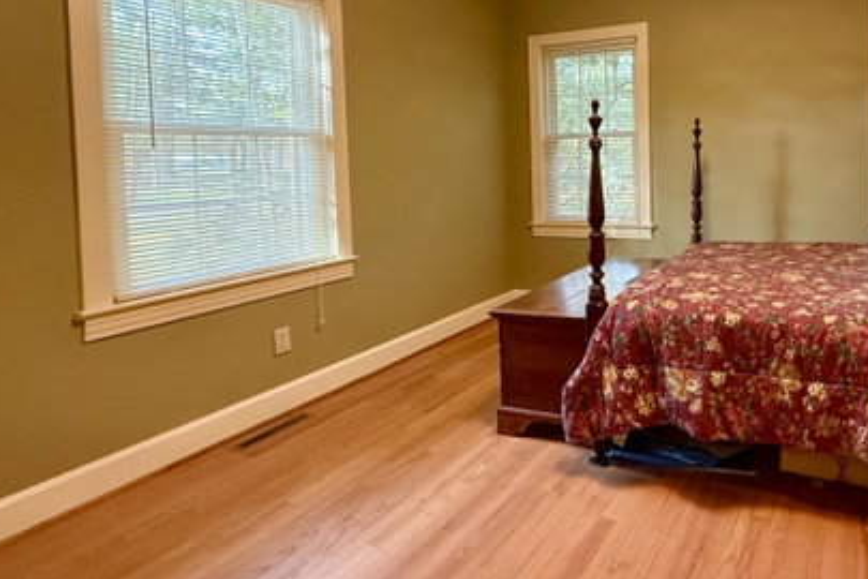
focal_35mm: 23
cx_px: 650
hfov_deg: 71.0
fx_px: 555
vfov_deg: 53.4
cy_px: 169
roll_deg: +1.5
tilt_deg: -0.9
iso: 640
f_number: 2.2
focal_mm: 2.22
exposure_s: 1/60
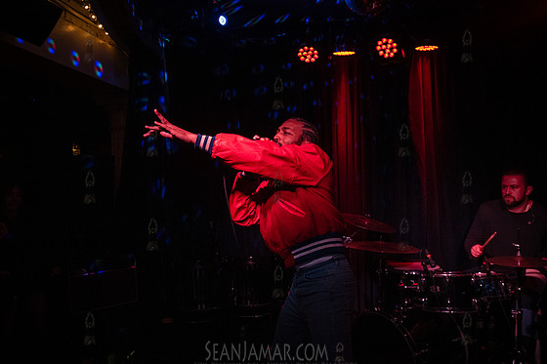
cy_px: 186
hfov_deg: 63.7
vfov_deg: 44.9
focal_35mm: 29
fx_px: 440
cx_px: 277
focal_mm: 28
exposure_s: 1/160
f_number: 5
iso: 12800
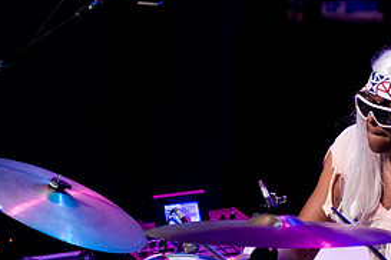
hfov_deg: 9.2
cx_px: 271
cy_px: 219
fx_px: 2422
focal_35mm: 223
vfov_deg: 6.2
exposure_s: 1/100
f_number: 3.2
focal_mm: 70
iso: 640
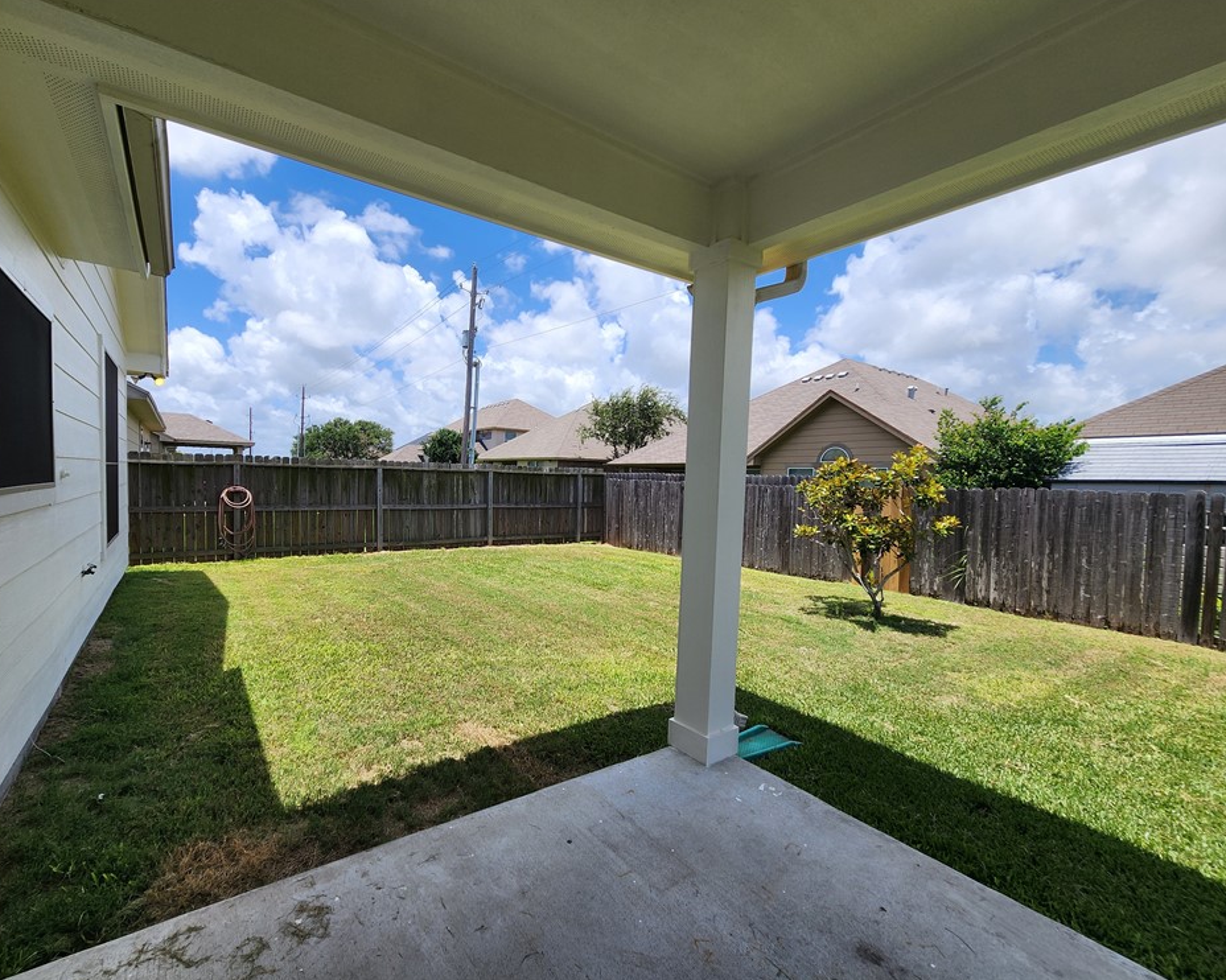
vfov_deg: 88.0
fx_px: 508
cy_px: 489
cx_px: 572
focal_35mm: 14
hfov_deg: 100.6
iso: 50
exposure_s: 1/1829
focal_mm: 2.2
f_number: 2.2
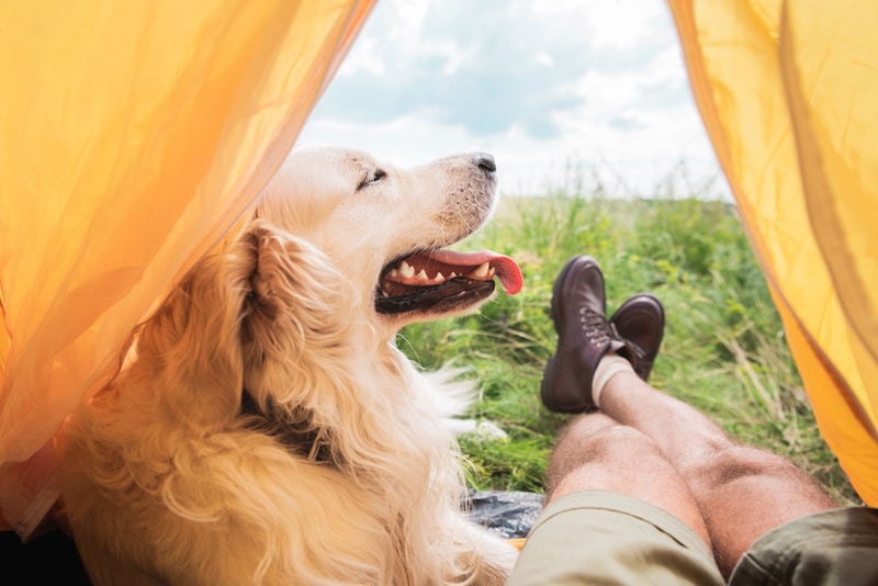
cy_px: 293
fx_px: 586
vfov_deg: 53.2
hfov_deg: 73.7
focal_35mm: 24
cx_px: 439
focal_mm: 24
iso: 160
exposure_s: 1/1000
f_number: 3.5
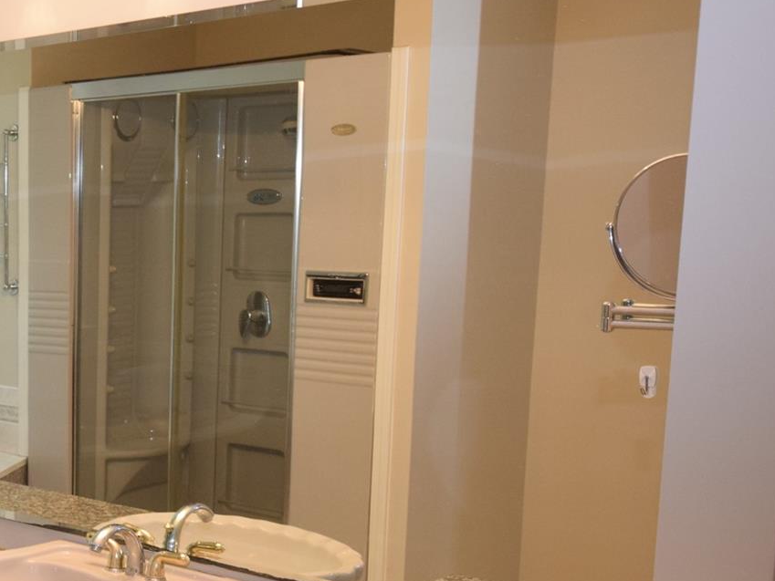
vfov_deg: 24.6
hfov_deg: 28.7
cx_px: -132
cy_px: 407
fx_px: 1325
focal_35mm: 59
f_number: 4.5
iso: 800
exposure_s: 1/80
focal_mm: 17
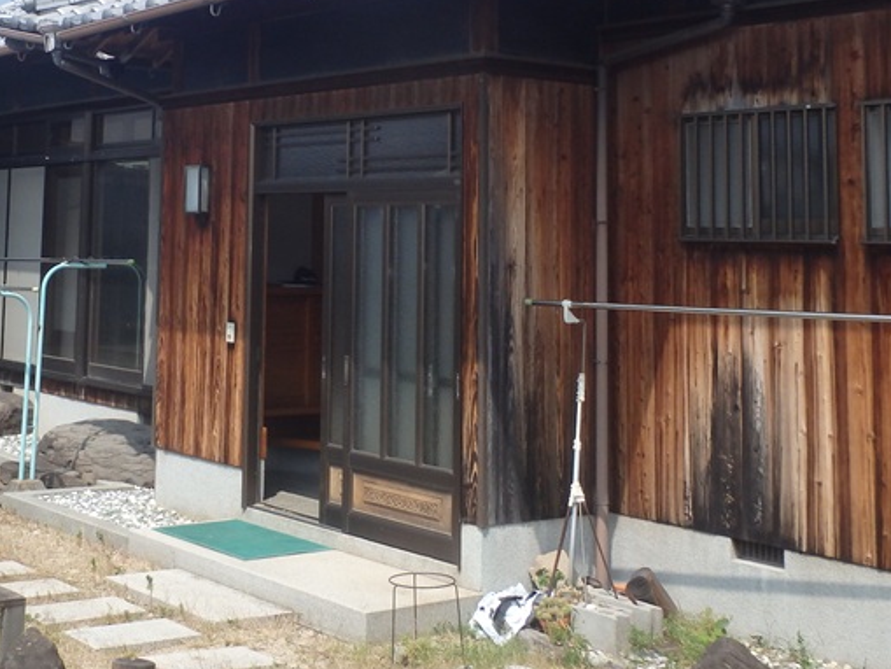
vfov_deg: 25.9
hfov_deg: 34.0
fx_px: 1416
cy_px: 100
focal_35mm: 55
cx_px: 200
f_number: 3.9
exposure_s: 1/800
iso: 125
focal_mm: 5
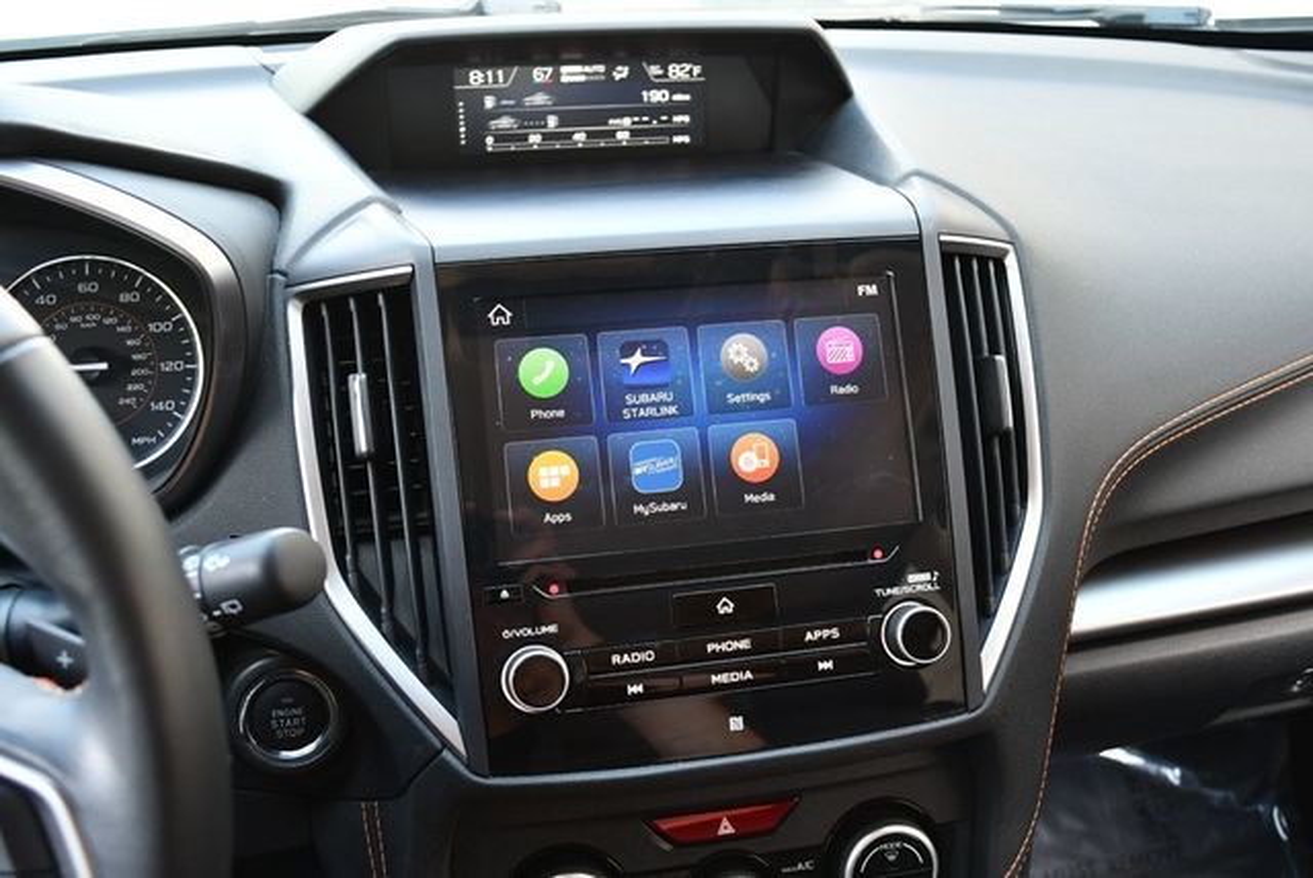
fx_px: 1314
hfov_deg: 53.1
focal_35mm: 36
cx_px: 656
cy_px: 439
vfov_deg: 36.9
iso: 800
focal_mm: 18
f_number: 3.5
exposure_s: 1/160
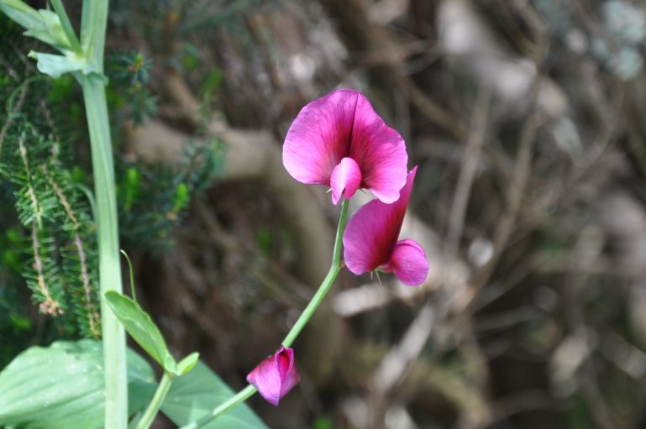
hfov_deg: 9.8
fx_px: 3758
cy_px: 149
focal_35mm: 210
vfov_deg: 6.5
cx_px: 349
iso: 220
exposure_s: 1/125
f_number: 8
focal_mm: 105
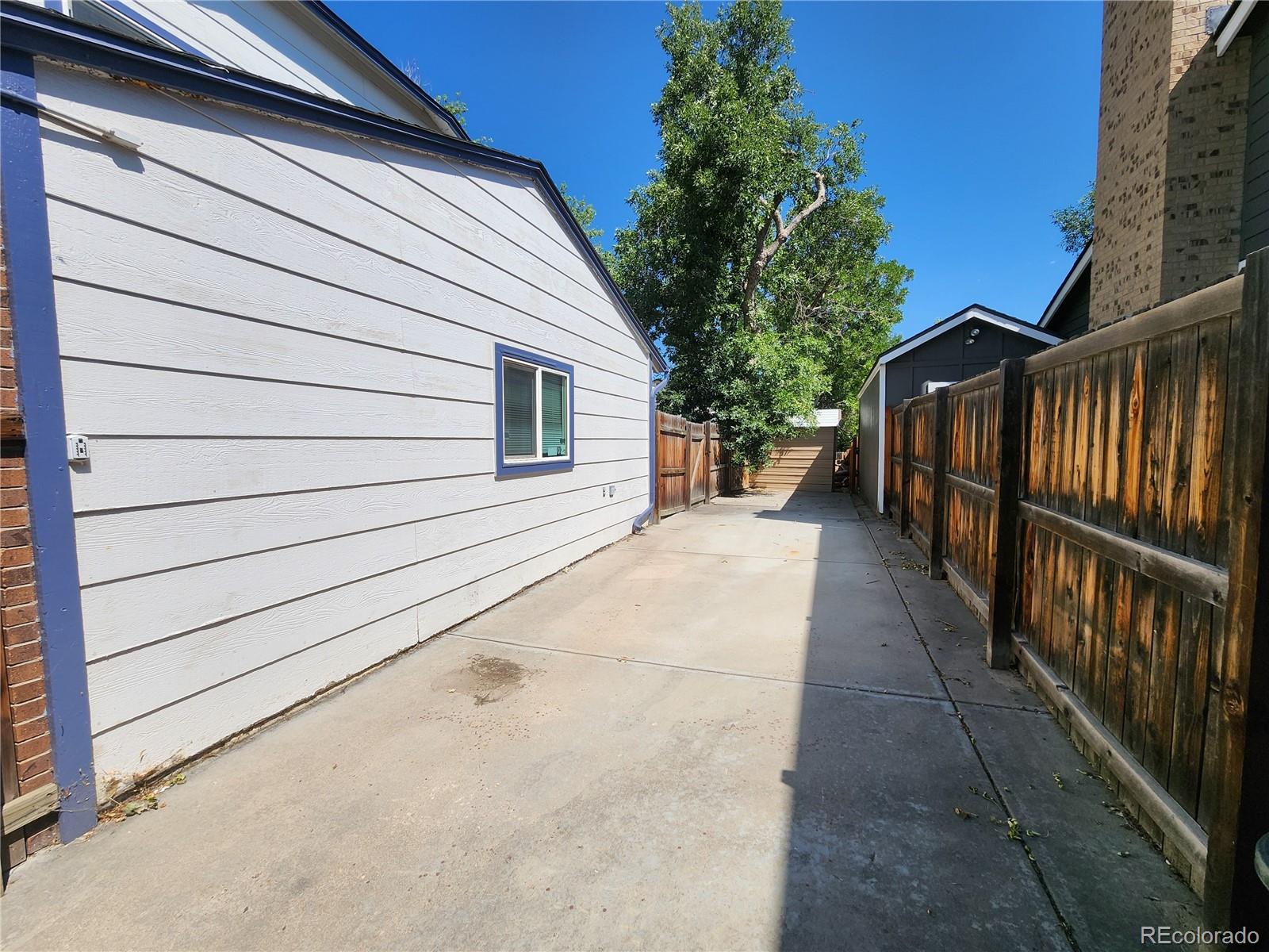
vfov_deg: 89.9
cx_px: 634
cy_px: 476
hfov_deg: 106.2
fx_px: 477
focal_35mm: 13
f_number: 2.2
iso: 50
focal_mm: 2.2
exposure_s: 1/2246
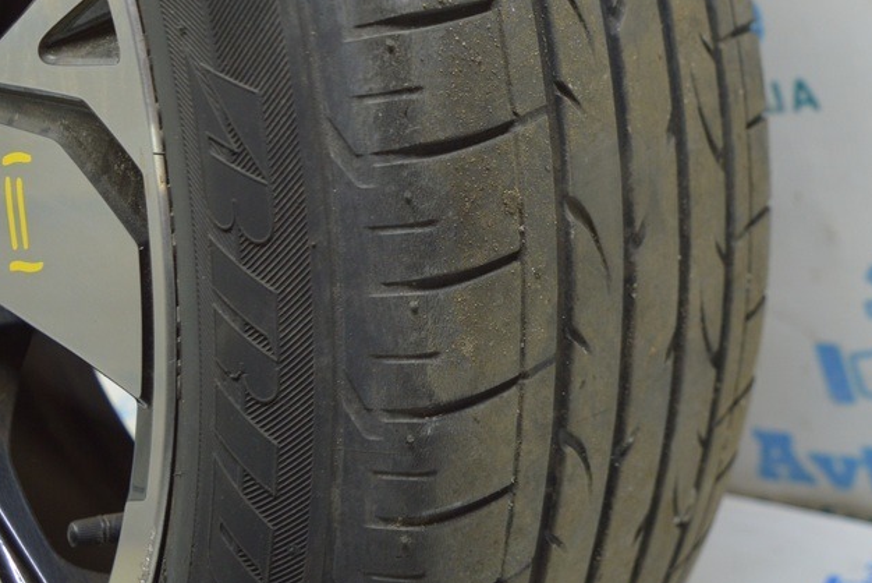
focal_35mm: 49
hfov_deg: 40.1
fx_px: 1187
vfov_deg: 27.3
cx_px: 534
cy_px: 183
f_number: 3.5
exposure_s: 1/40
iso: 400
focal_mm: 20
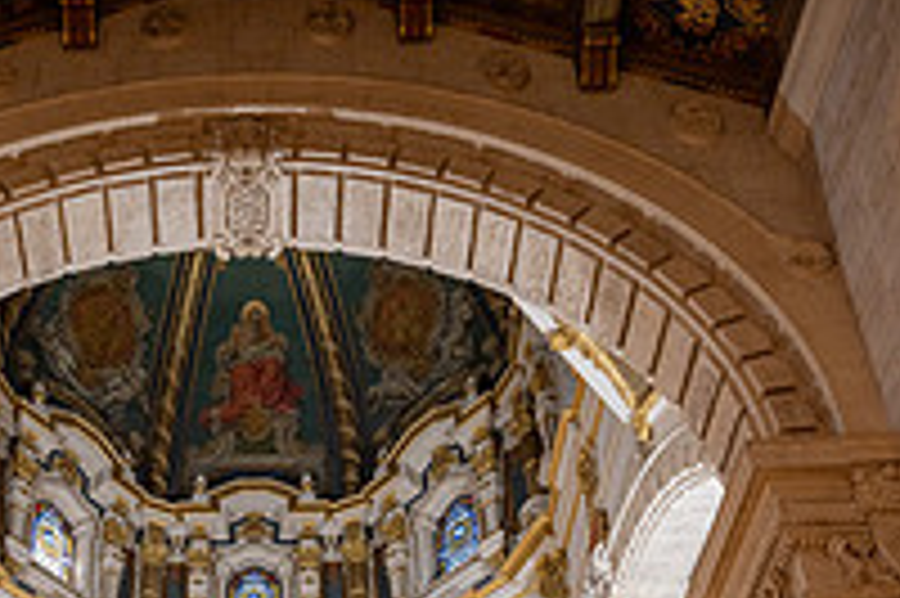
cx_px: 230
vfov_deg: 19.9
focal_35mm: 54
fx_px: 1349
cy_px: 1003
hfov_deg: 36.1
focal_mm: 24
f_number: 2.8
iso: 800
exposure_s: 1/100
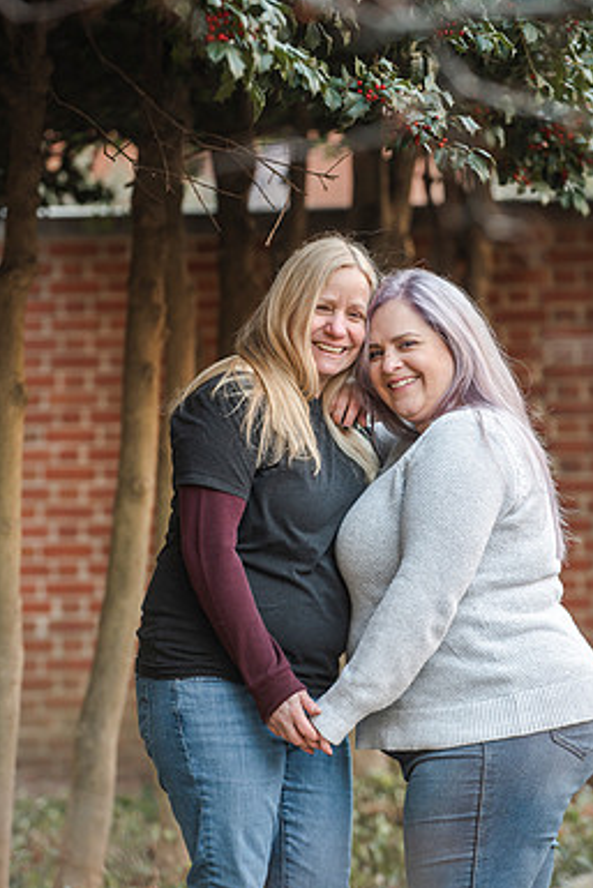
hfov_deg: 7.6
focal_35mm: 181
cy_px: 464
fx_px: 4468
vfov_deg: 11.4
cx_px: 318
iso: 400
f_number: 4
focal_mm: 155
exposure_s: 1/250
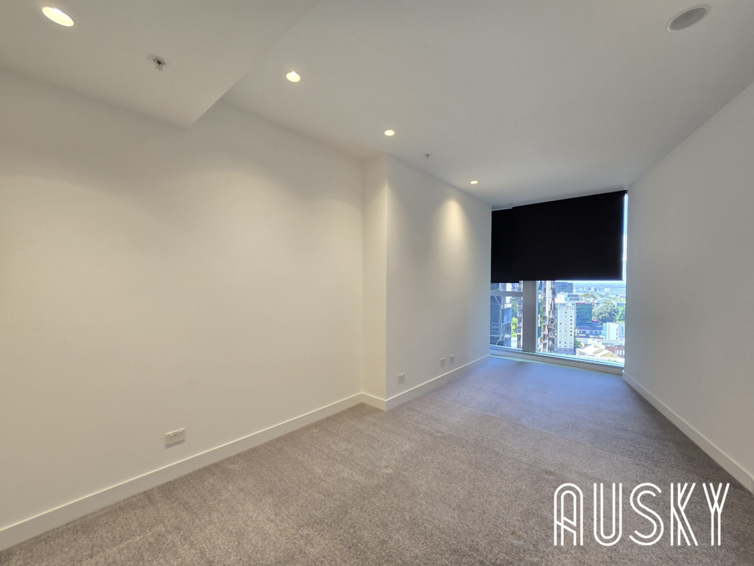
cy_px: 283
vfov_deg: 89.9
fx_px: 283
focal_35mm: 13
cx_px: 377
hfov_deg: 106.2
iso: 100
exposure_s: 1/50
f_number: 2.2
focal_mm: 2.2
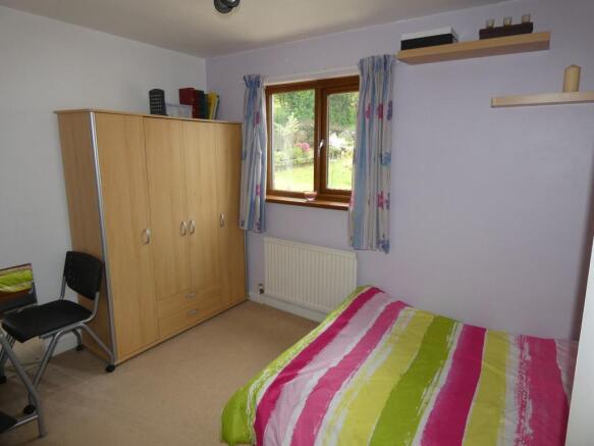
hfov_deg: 81.8
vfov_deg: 66.0
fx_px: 343
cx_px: 297
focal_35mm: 20
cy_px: 223
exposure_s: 1/60
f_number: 2.8
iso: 80
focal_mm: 3.6
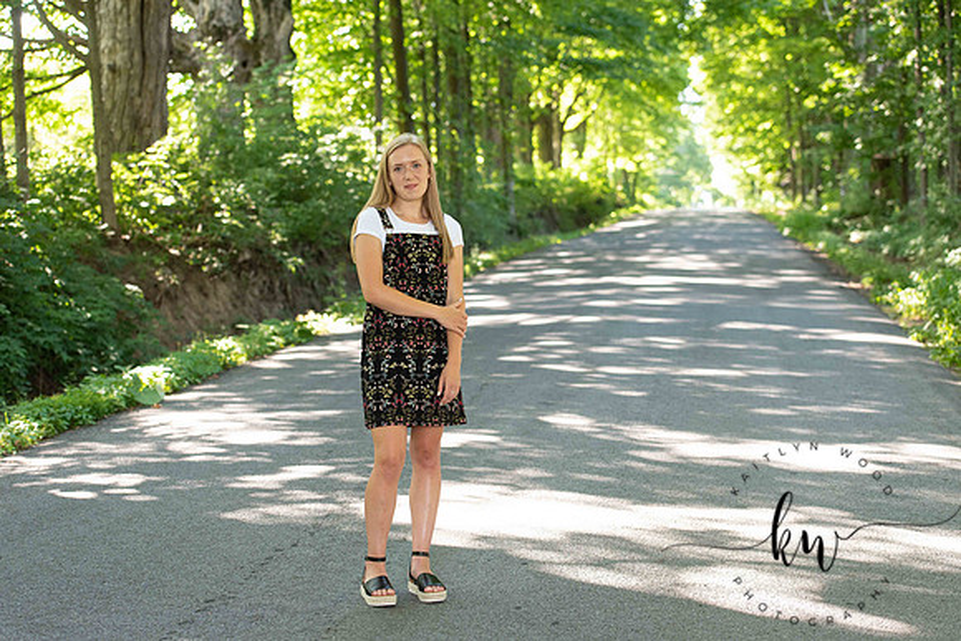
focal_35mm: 70
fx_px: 1869
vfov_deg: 19.5
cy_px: 320
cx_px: 480
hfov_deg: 28.8
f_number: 3.5
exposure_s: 1/200
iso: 640
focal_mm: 70
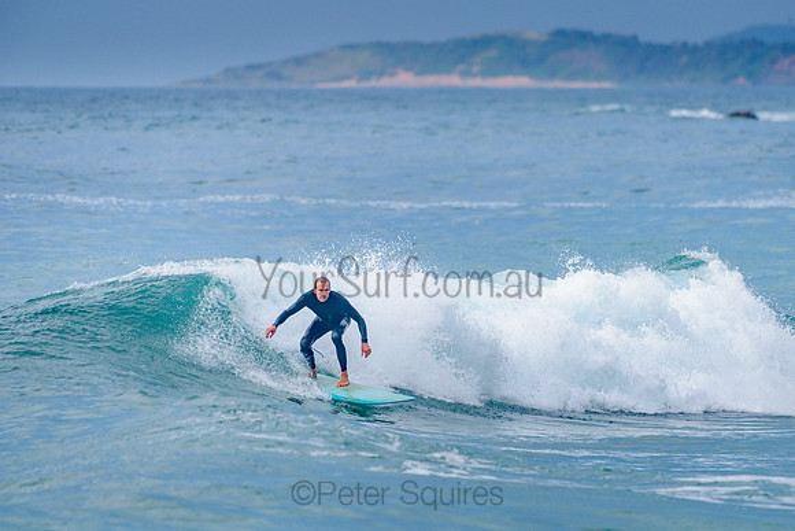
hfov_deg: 3.4
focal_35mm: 613
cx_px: 455
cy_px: 279
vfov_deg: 2.2
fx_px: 13531
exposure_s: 1/2000
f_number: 5.6
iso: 280
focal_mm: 500
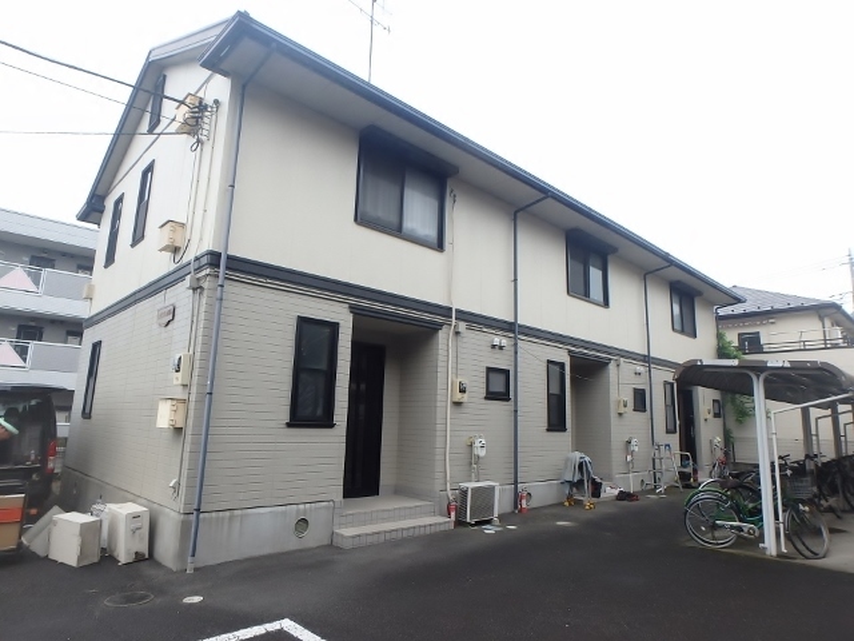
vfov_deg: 63.4
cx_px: 427
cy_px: 320
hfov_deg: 79.0
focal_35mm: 21
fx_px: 518
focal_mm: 3.7
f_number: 3.5
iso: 125
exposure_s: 1/200
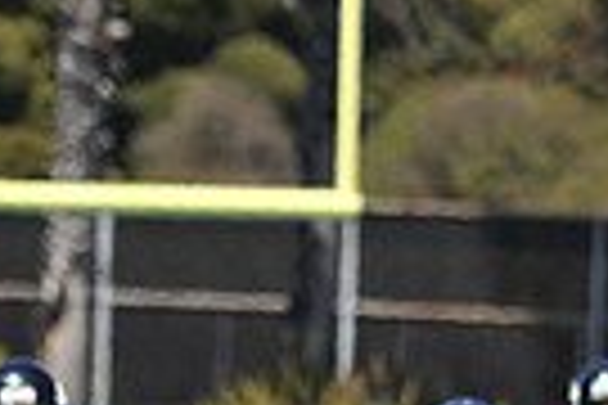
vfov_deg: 1.4
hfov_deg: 2.2
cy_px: 824
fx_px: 16009
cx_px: 153
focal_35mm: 948
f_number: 5.6
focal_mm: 220
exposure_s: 1/1000
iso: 220
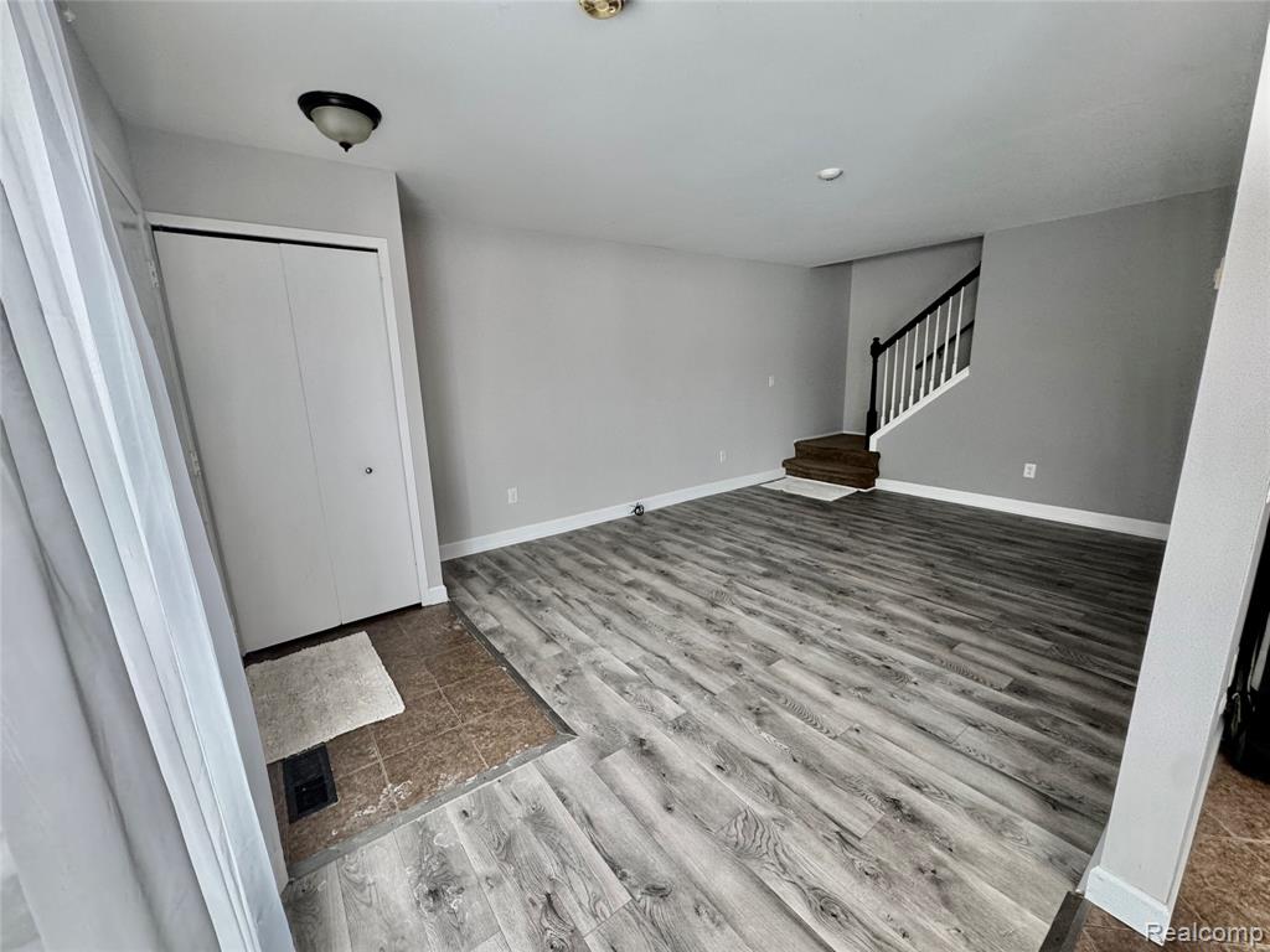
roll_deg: +2.2
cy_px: 476
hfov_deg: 102.1
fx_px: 514
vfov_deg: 85.7
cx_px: 635
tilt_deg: -11.8
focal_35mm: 14
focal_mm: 2.22
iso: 160
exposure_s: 1/60
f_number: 2.2
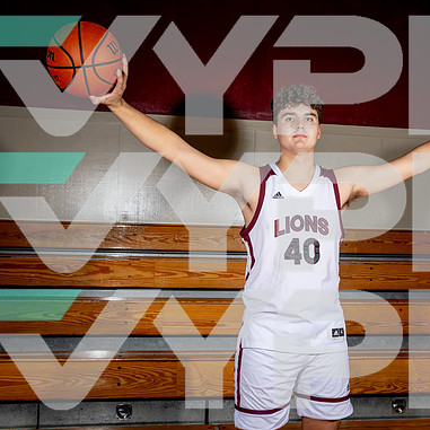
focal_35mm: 44
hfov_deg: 38.2
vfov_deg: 38.3
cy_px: 213
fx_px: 618
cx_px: 255
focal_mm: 34
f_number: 8
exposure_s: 1/250
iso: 100
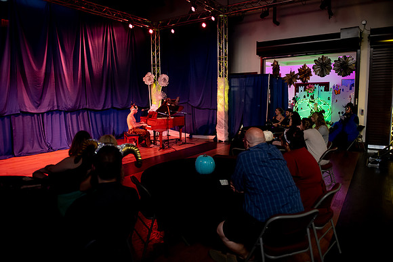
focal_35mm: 24
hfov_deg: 73.7
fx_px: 262
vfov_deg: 53.2
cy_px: 131
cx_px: 196
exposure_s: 1/80
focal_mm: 24
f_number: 2.8
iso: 2500
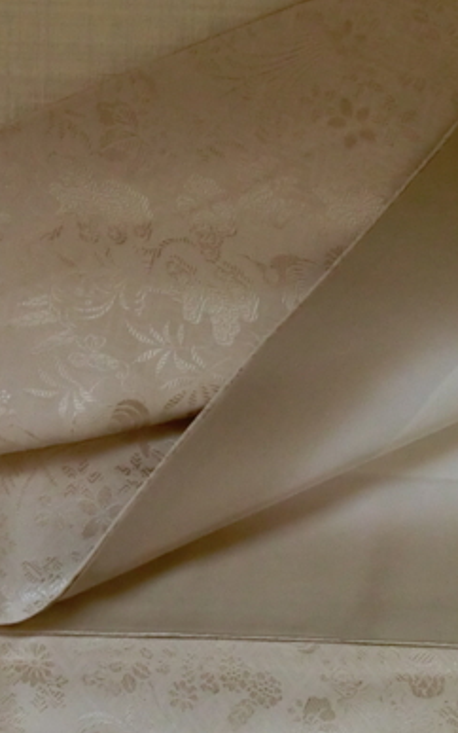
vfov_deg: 25.5
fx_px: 1617
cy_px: 415
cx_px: 89
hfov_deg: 16.0
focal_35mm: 81
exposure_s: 1/60
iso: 200
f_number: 3.9
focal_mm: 6.61
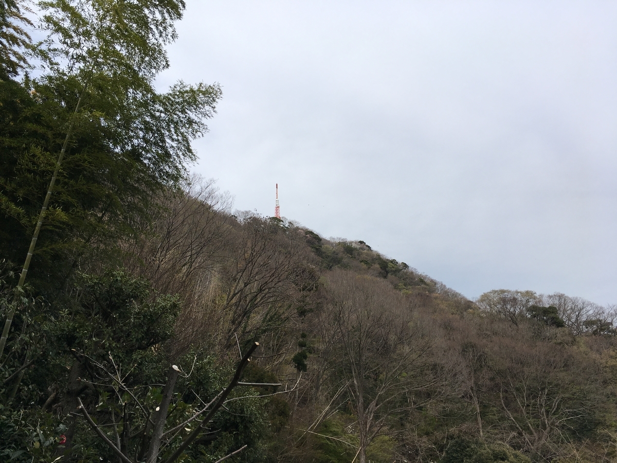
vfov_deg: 48.2
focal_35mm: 29
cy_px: 232
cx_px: 308
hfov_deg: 61.7
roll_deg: +3.1
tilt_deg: +18.5
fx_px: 517
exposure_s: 1/1672
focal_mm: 4.15
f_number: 2.2
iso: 25
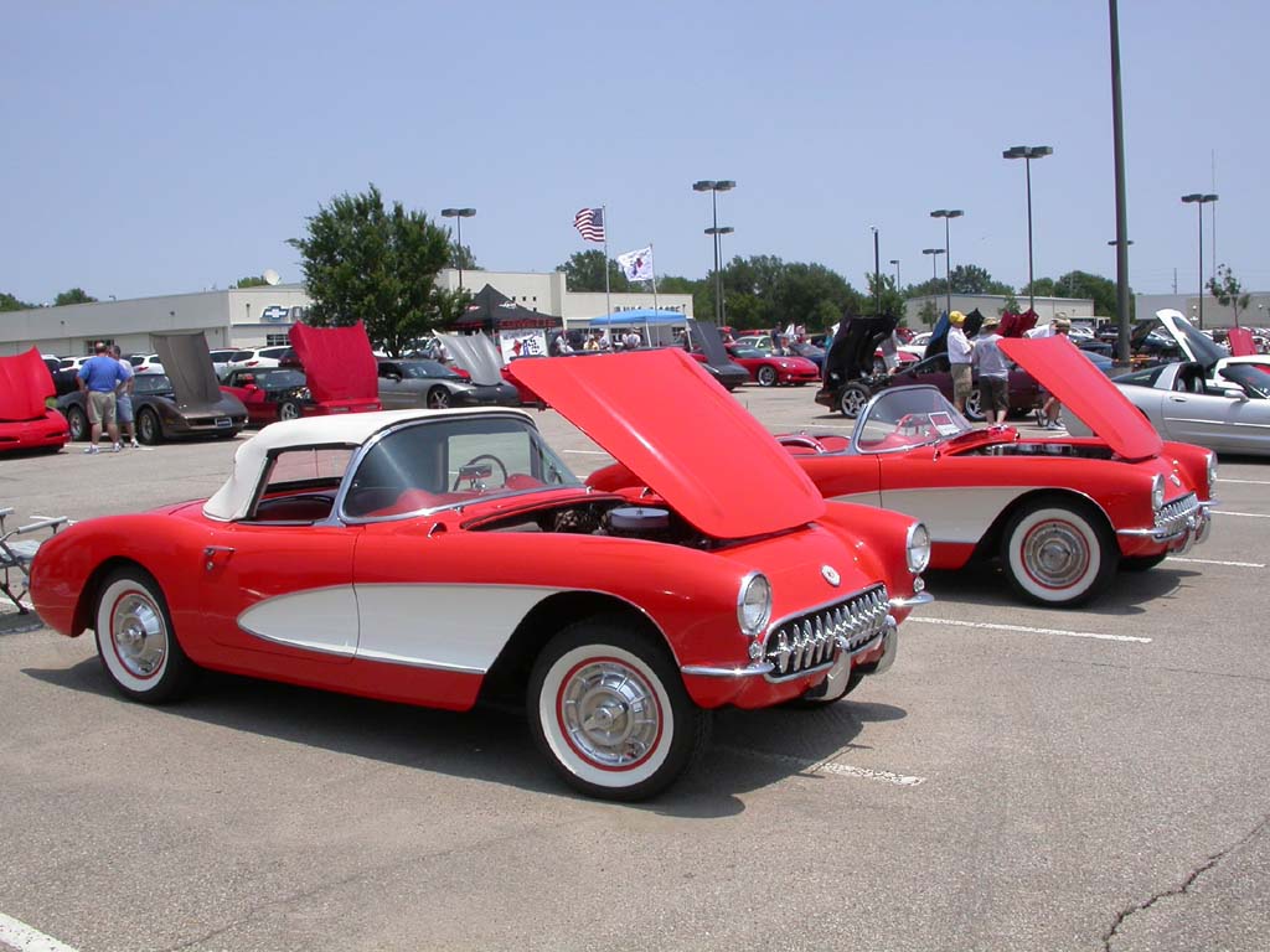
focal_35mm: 38
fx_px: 1394
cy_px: 476
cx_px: 635
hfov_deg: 49.0
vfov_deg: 37.7
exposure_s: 1/429
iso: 100
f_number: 7.5
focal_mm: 7.85
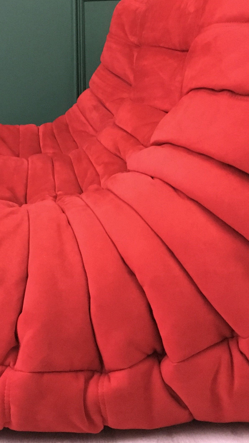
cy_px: 139
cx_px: 24
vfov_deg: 34.5
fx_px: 704
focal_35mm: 60
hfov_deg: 19.7
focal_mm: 4.15
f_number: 2.2
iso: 320
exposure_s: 1/17
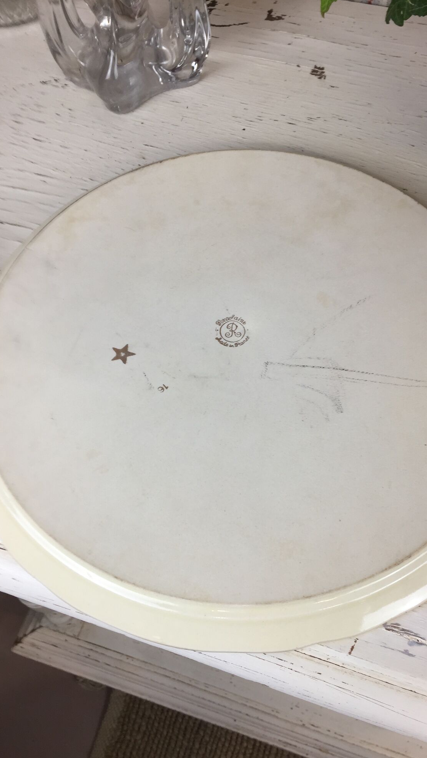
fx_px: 644
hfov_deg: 36.6
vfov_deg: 61.0
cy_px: 380
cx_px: 242
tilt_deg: -59.4
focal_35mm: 32
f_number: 2.2
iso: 32
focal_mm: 4.15
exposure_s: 1/50
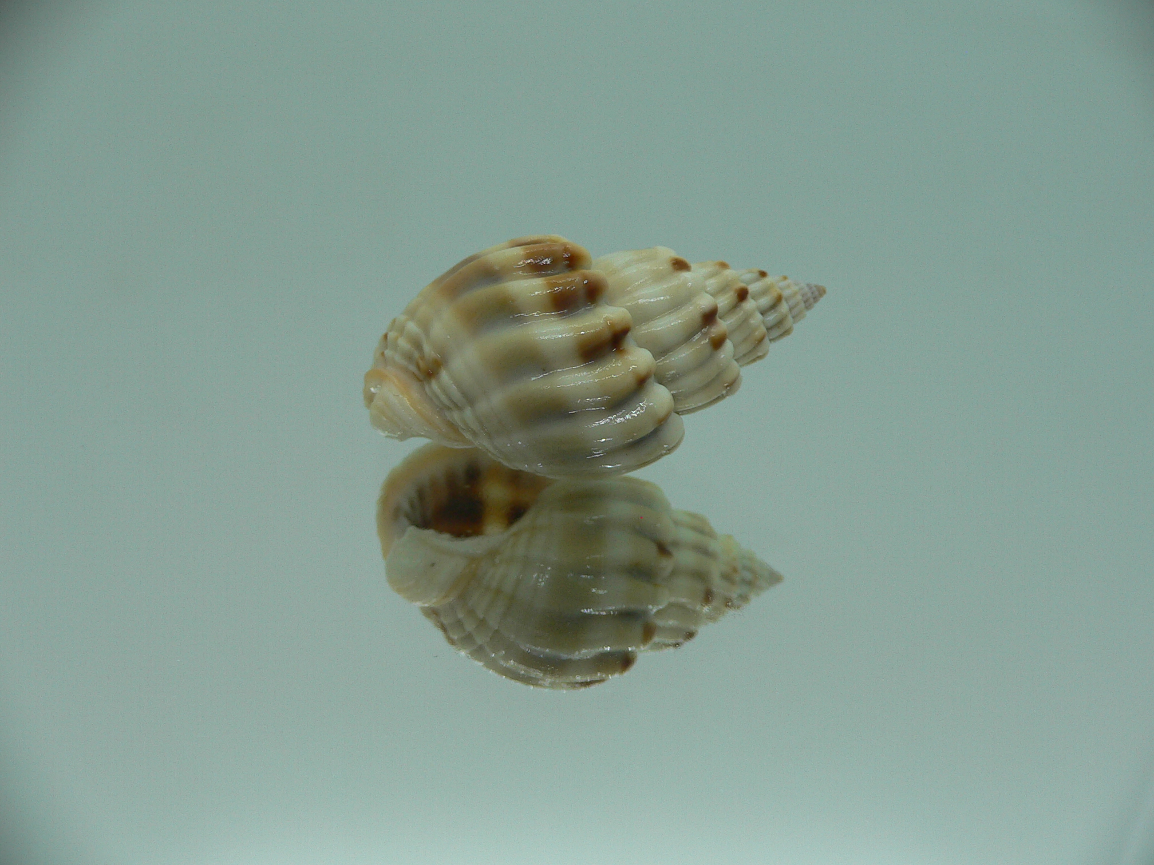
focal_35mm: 35
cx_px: 577
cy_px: 432
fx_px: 1167
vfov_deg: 40.7
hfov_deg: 52.6
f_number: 2.8
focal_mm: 4.6
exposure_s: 1/60
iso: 80
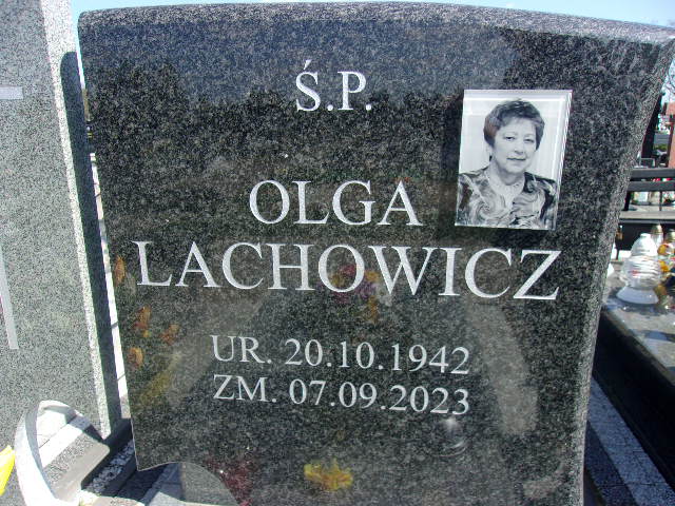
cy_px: 253
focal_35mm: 27
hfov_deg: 65.3
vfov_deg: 51.4
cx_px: 338
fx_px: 526
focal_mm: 4.9
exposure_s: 1/50
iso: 80
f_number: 10.4
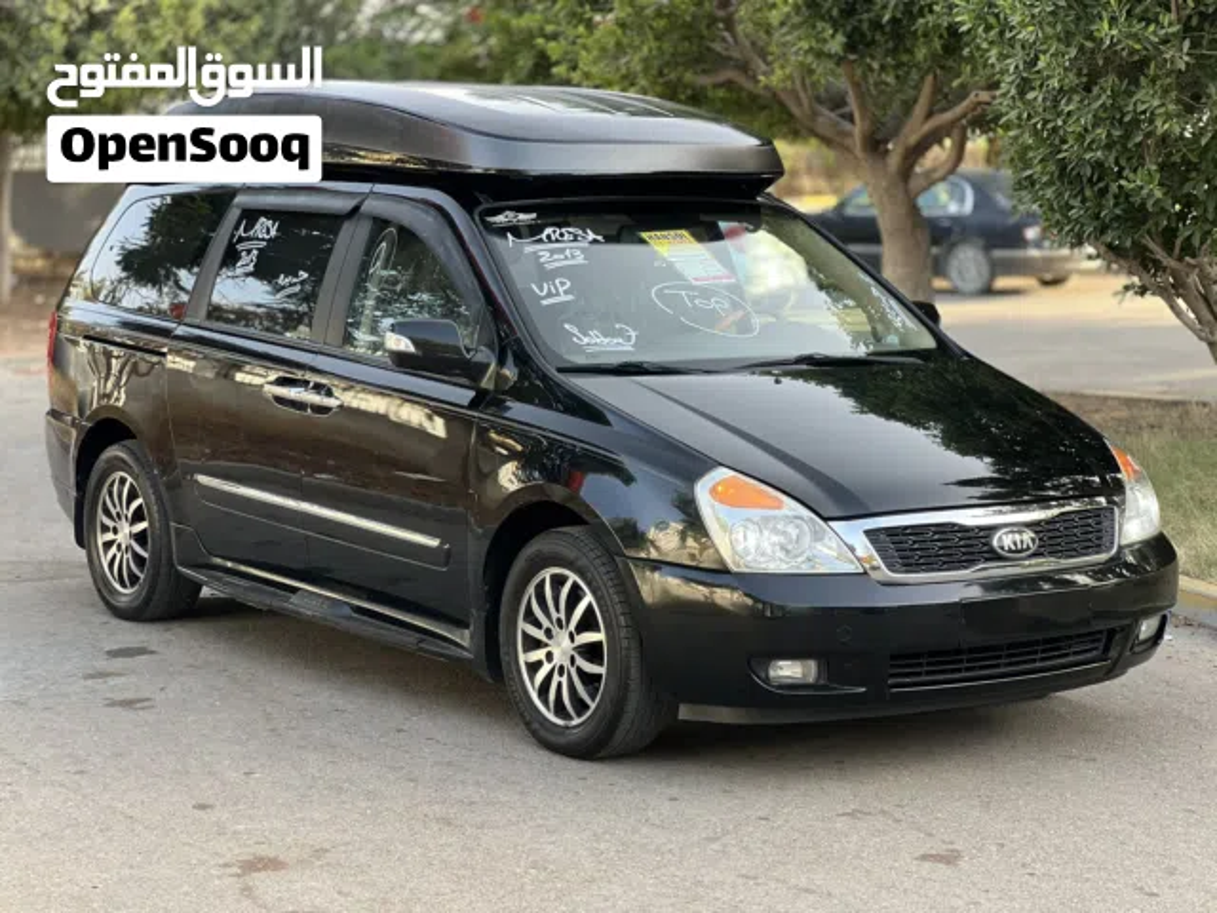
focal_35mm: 77
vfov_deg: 19.1
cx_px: 608
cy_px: 456
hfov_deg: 25.3
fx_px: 2707
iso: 80
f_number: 2.8
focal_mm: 9
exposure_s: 1/121
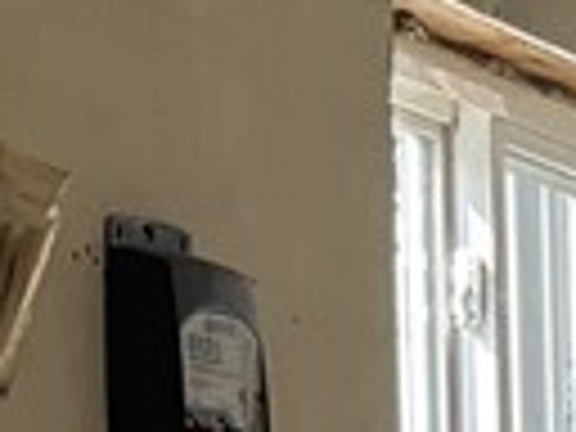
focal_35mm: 224
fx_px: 3727
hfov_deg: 8.0
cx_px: 1480
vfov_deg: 6.0
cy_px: 1422
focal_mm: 3
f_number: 1.8
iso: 64
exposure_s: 1/191
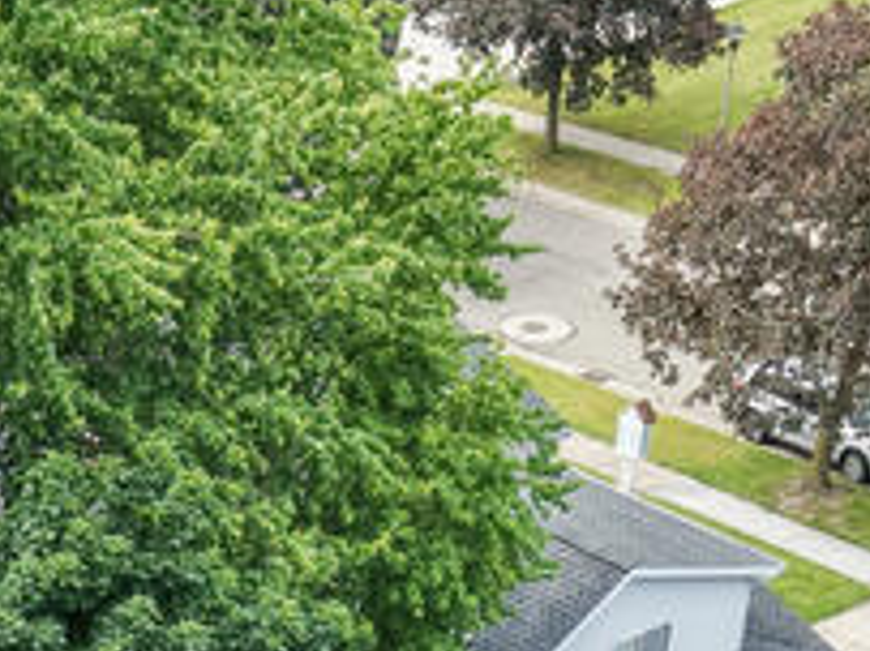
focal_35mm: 142
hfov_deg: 13.6
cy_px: 1666
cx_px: -73
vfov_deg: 9.2
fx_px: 3567
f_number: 1.8
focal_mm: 8.67
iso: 130
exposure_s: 1/180
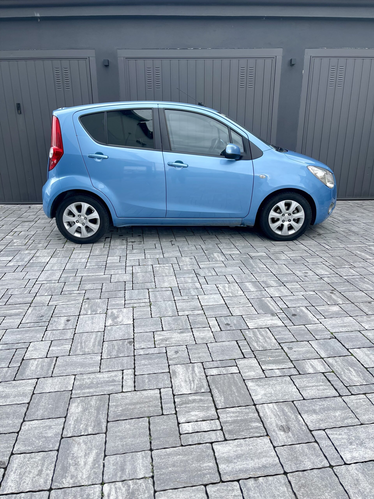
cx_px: 187
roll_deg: +0.1
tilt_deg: -18.0
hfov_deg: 54.9
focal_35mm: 25
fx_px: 360
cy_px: 250
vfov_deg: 69.4
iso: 32
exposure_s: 1/696
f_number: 1.6
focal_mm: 5.1
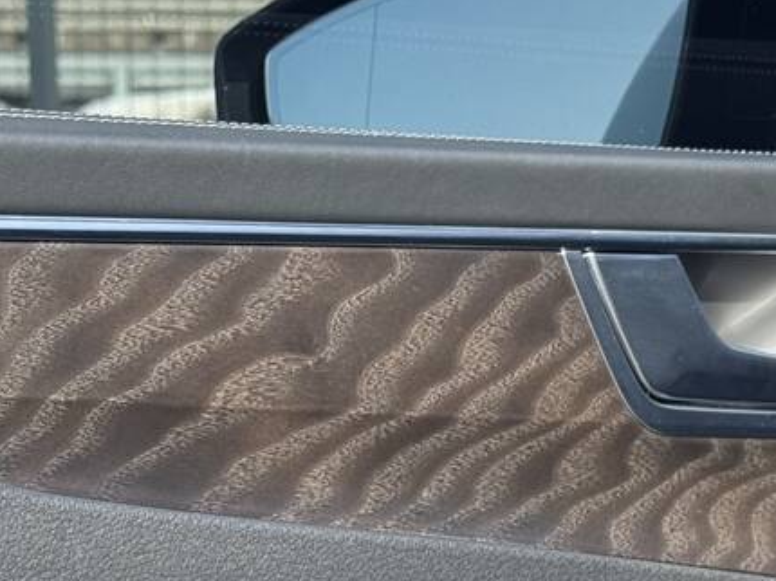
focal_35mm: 134
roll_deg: +1.2
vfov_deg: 11.0
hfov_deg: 14.7
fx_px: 3002
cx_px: 588
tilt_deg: -9.5
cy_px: 545
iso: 64
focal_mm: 6.76
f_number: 1.78
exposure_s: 1/1094
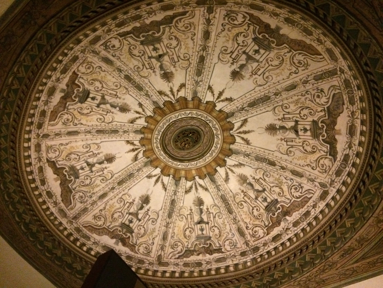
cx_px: 192
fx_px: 321
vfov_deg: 48.2
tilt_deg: +60.1
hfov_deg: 61.7
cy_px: 144
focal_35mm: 29
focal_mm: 4.15
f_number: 2.2
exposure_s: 1/17
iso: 500
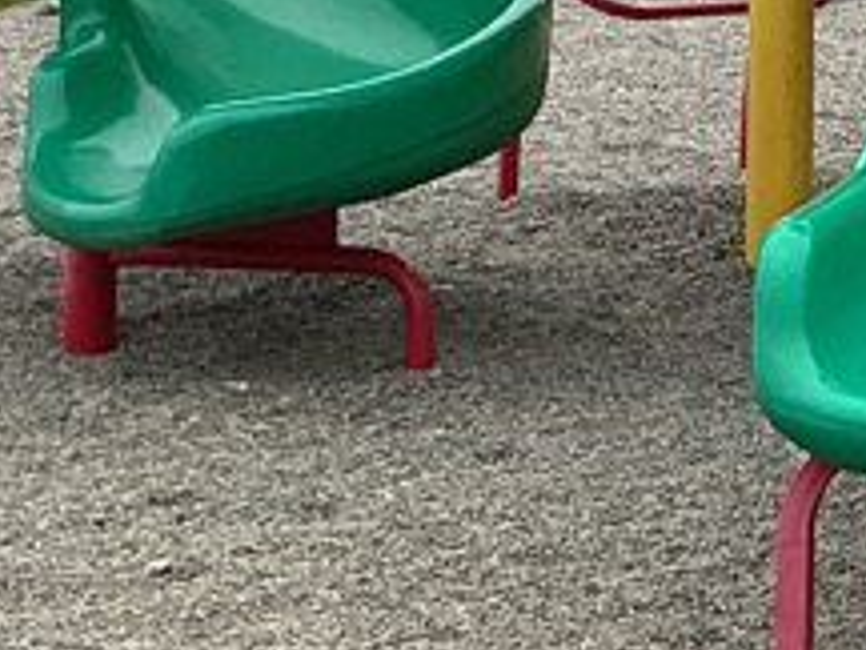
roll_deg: -1.1
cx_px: 1648
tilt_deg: +2.9
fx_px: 4303
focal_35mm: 172
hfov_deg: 10.7
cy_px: -337
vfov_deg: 8.4
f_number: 1.8
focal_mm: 3
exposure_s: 1/997
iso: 25
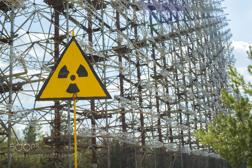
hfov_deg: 39.6
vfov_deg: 27.0
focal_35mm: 50
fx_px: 350
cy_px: 84
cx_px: 126
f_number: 11
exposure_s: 1/100
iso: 100
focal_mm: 50
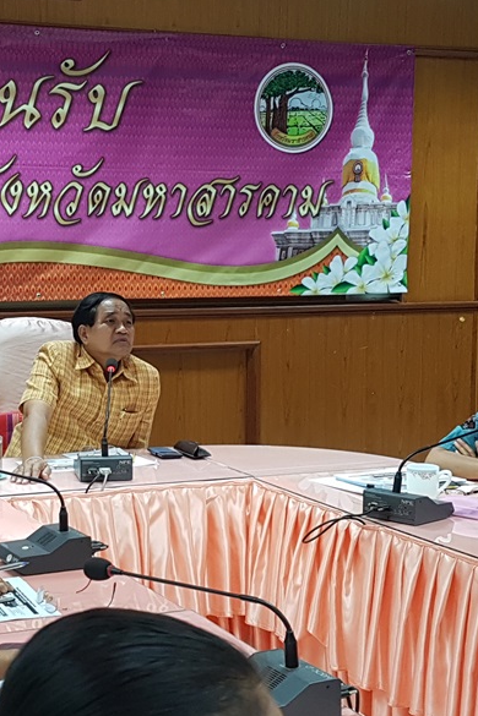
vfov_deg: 51.9
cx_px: 132
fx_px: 737
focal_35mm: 37
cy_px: 354
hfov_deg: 35.3
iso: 125
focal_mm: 4.2
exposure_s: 1/50
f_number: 1.7
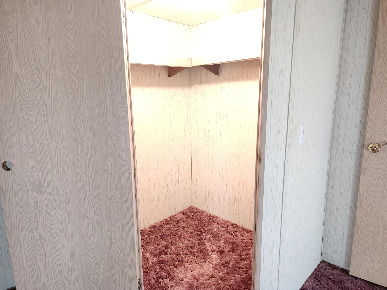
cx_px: 194
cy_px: 145
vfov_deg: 58.9
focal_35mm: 23
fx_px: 257
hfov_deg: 73.9
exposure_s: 1/30
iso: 640
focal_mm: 6.4
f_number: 1.8
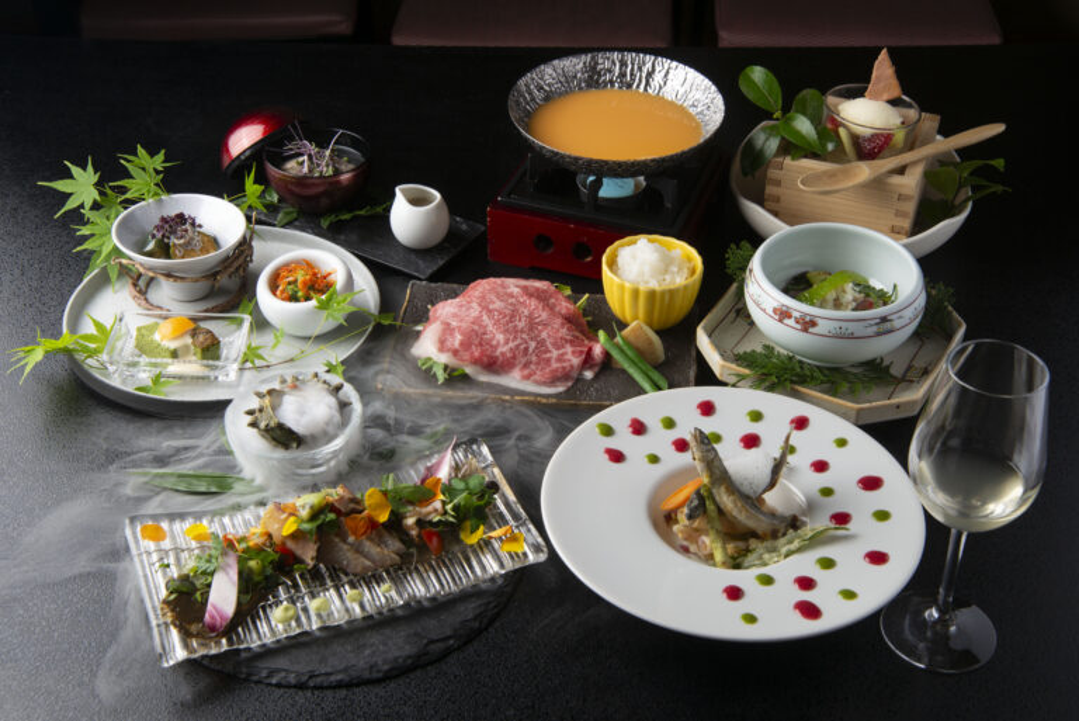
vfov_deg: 27.0
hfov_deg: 39.6
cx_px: 540
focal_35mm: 50
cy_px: 360
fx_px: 1499
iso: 250
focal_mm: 50
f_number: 14
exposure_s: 1/125
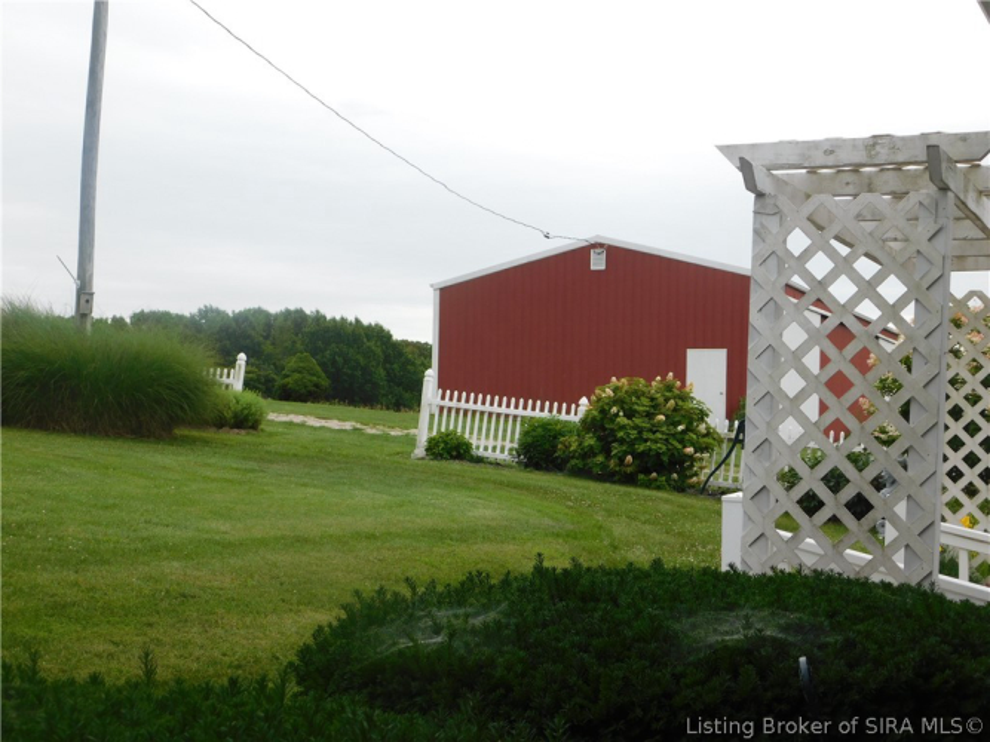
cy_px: 371
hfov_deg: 37.5
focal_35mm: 51
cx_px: 495
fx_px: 1458
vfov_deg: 28.6
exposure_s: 1/250
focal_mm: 9
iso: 125
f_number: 3.8
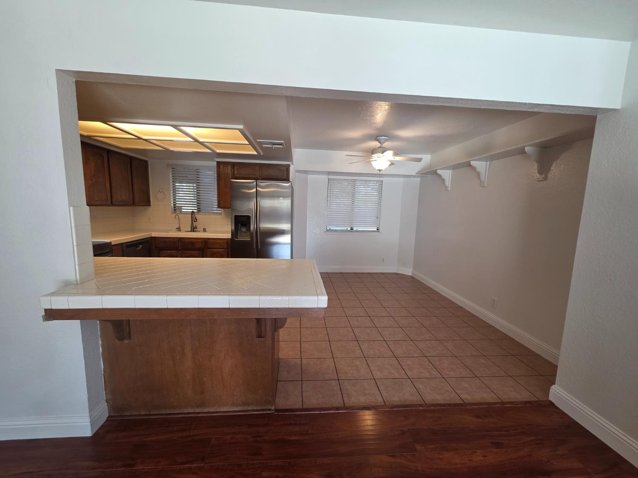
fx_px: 240
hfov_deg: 106.2
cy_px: 239
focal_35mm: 13
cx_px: 319
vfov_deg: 89.9
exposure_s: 1/120
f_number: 1.9
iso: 200
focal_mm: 2.2
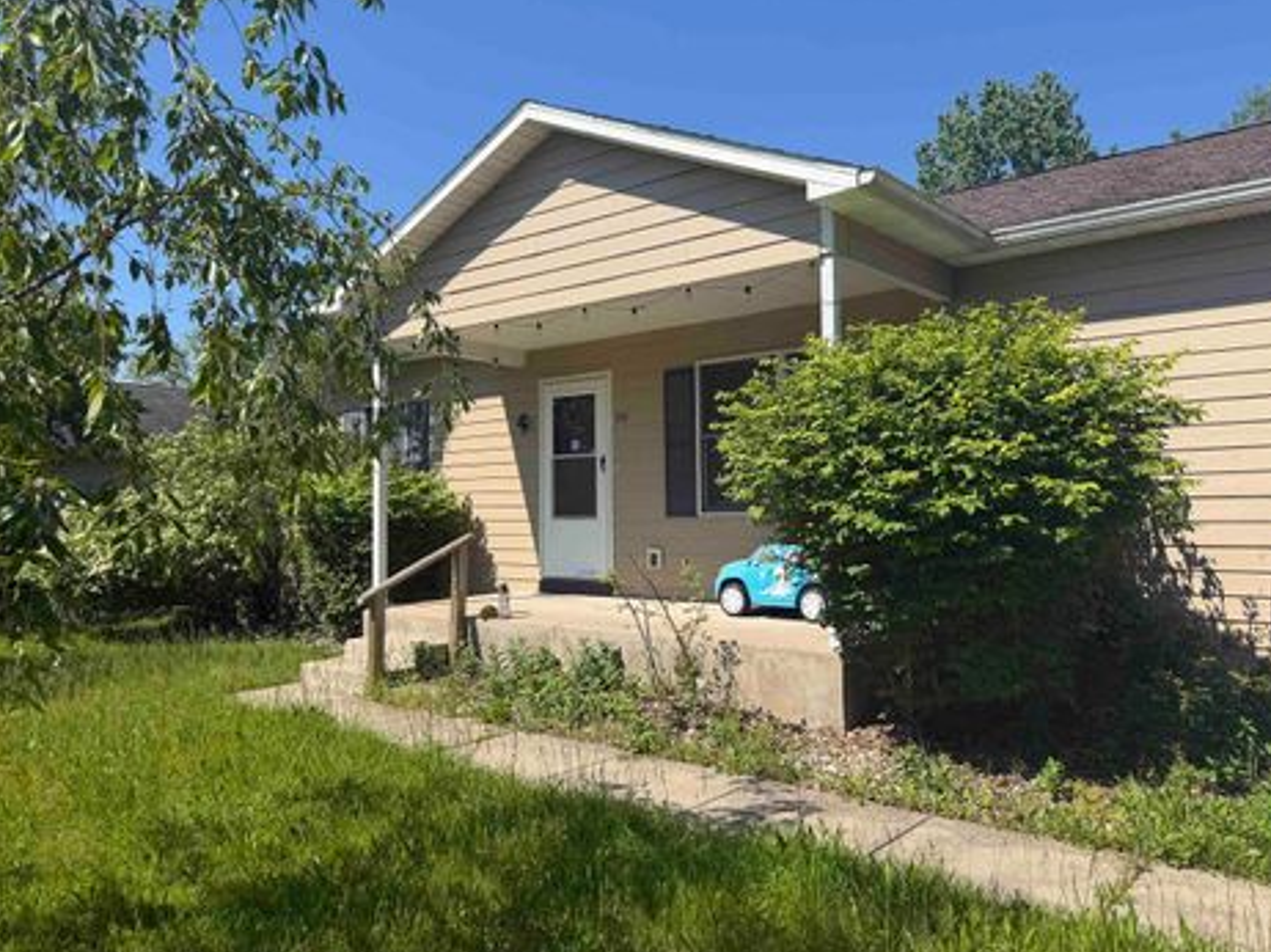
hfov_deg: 67.3
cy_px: 455
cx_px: 680
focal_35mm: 26
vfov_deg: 53.0
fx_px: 954
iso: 80
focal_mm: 6.76
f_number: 1.78
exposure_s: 1/4167
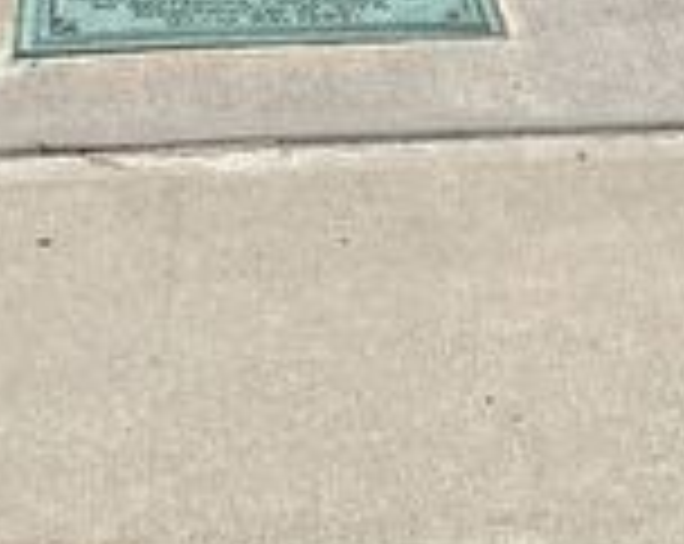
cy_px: -562
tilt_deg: -11.9
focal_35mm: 134
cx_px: 432
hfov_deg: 14.4
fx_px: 2707
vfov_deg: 10.5
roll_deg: -1.6
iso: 25
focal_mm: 4.25
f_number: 1.8
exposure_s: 1/1953
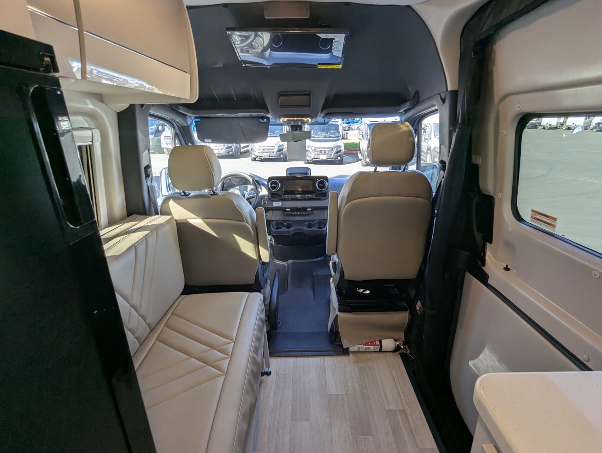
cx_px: 304
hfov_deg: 91.0
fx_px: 296
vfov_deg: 74.8
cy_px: 229
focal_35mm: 17
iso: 58
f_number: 2.2
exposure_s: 1/104
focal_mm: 2.35
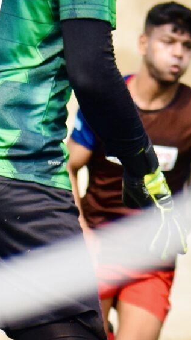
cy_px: 112
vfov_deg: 3.9
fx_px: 5009
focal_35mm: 556
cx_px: 305
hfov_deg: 2.2
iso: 400
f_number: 5.6
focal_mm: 78
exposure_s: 1/1600
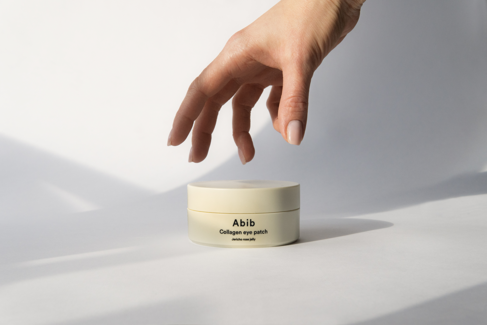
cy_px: 162
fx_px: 609
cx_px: 244
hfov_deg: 43.6
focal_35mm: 45
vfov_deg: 29.9
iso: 640
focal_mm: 30
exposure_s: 1/400
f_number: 11
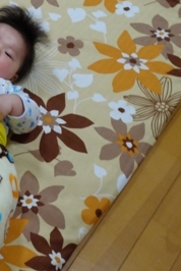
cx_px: -88
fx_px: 564
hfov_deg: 16.6
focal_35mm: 75
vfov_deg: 26.2
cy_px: 36
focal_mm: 4.1
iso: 160
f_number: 3.5
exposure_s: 1/30
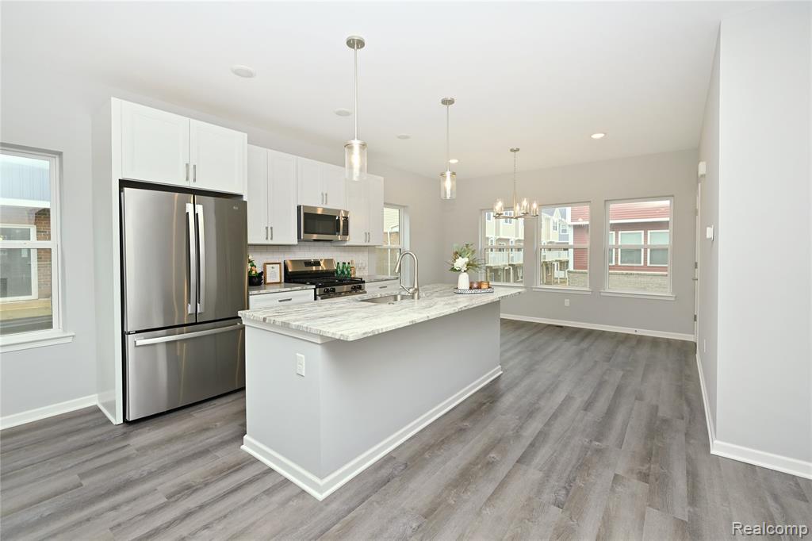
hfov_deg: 104.3
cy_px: 270
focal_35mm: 14
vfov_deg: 81.2
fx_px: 316
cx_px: 406
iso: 250
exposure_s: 1/60
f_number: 9
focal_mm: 14
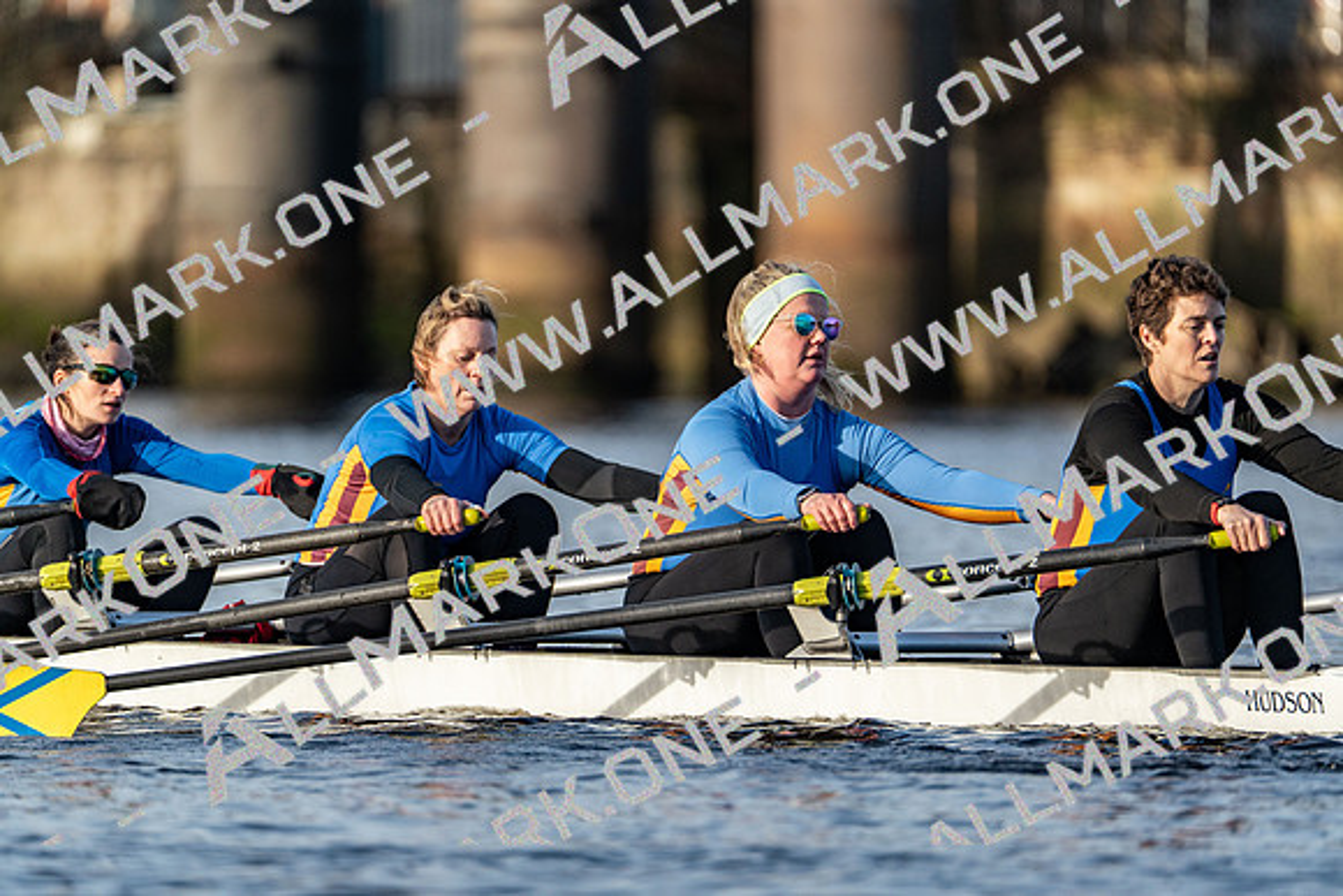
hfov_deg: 3.4
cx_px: 672
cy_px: 448
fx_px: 22388
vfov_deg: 2.3
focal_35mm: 600
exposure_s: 1/2000
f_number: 6.3
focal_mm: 600
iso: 800
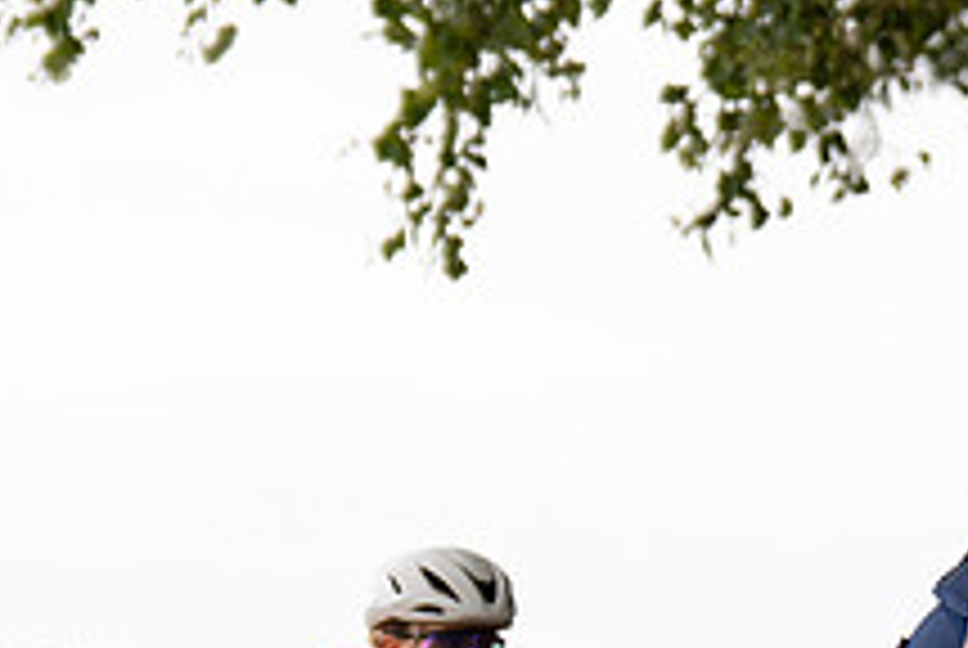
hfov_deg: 4.7
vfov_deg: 3.2
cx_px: 1124
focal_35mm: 436
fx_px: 11739
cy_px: 753
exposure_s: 1/1000
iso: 400
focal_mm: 100
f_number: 2.8
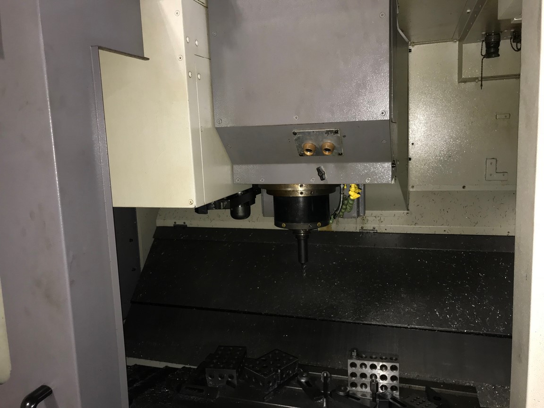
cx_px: 272
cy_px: 204
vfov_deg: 49.7
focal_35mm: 28
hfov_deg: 63.4
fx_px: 440
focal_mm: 3.99
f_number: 1.8
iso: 50
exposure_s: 1/16
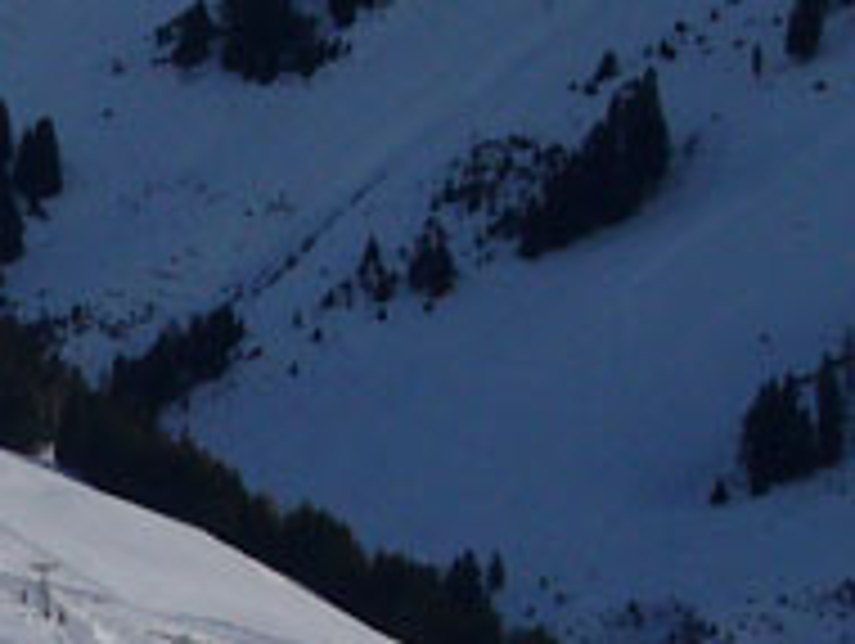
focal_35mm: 342
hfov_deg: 5.7
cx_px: -378
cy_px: 930
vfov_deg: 4.3
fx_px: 8458
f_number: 9
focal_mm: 11.2
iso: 80
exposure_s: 1/500
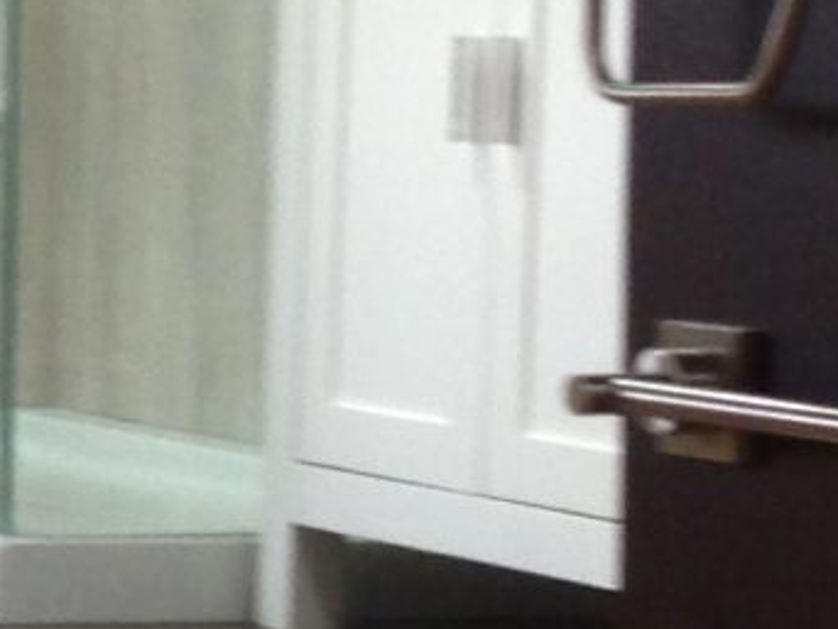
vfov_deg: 6.0
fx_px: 5984
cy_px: 259
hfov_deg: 7.2
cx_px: -1620
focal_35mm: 247
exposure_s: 1/40
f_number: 2.4
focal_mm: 4.13
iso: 80
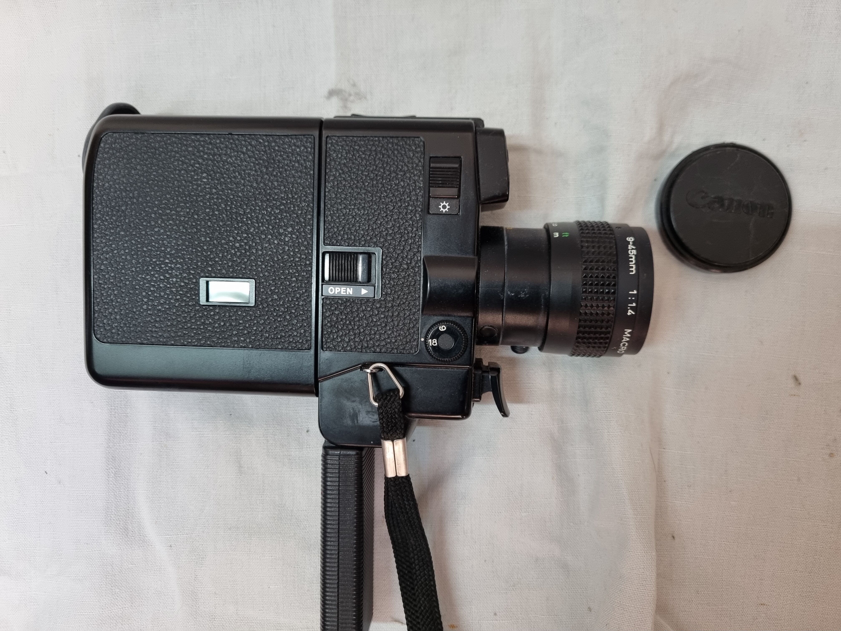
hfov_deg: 67.3
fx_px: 632
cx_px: 420
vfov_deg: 53.1
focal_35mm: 26
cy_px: 316
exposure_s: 1/100
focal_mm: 5.4
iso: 250
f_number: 1.8
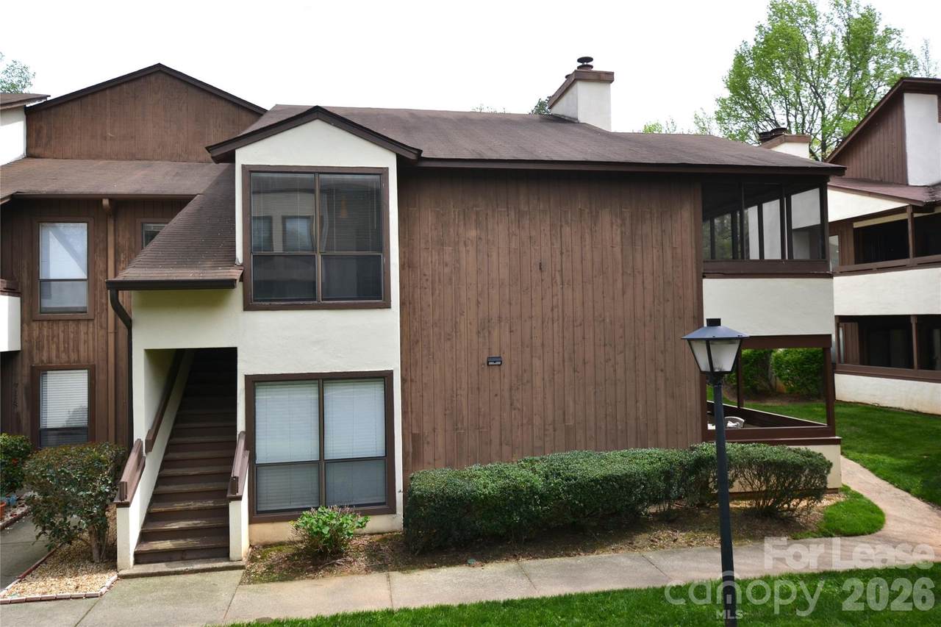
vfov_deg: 50.4
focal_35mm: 26
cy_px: 314
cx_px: 470
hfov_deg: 70.4
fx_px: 666
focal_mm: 17
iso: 100
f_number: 7.1
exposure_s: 1/200
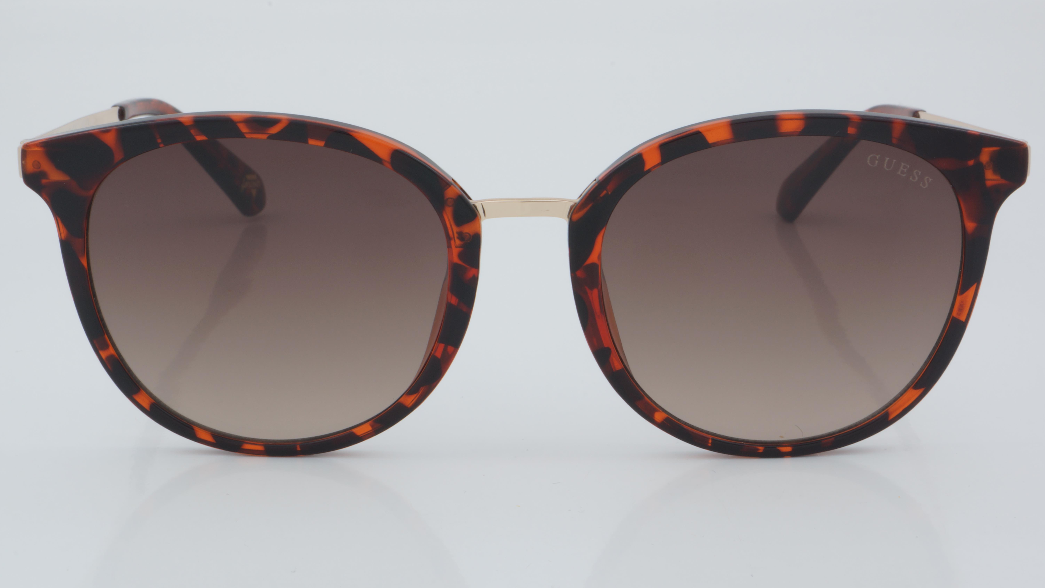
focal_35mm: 87
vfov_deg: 14.0
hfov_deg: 24.6
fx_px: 2398
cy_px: 270
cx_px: 523
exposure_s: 1/4
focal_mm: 55
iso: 100
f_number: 32
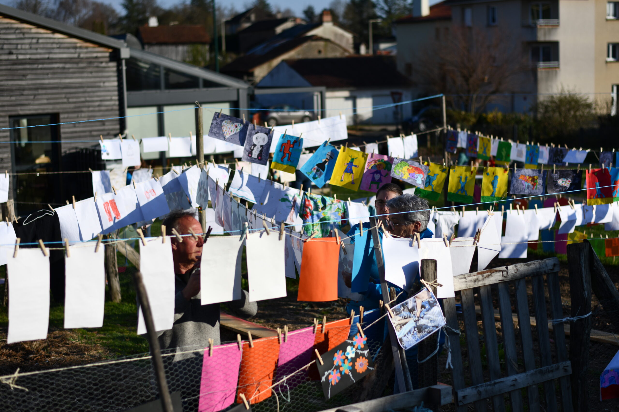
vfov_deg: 22.6
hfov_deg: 33.4
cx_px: 310
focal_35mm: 60
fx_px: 1031
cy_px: 206
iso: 125
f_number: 2.2
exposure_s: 1/8000
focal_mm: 50
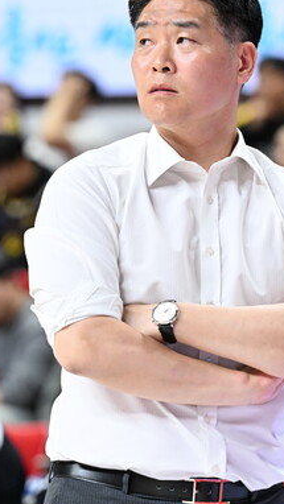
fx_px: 4483
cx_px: 131
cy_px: 240
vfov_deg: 6.4
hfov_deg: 3.6
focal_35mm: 335
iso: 3200
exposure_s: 1/1000
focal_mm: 175
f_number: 3.5
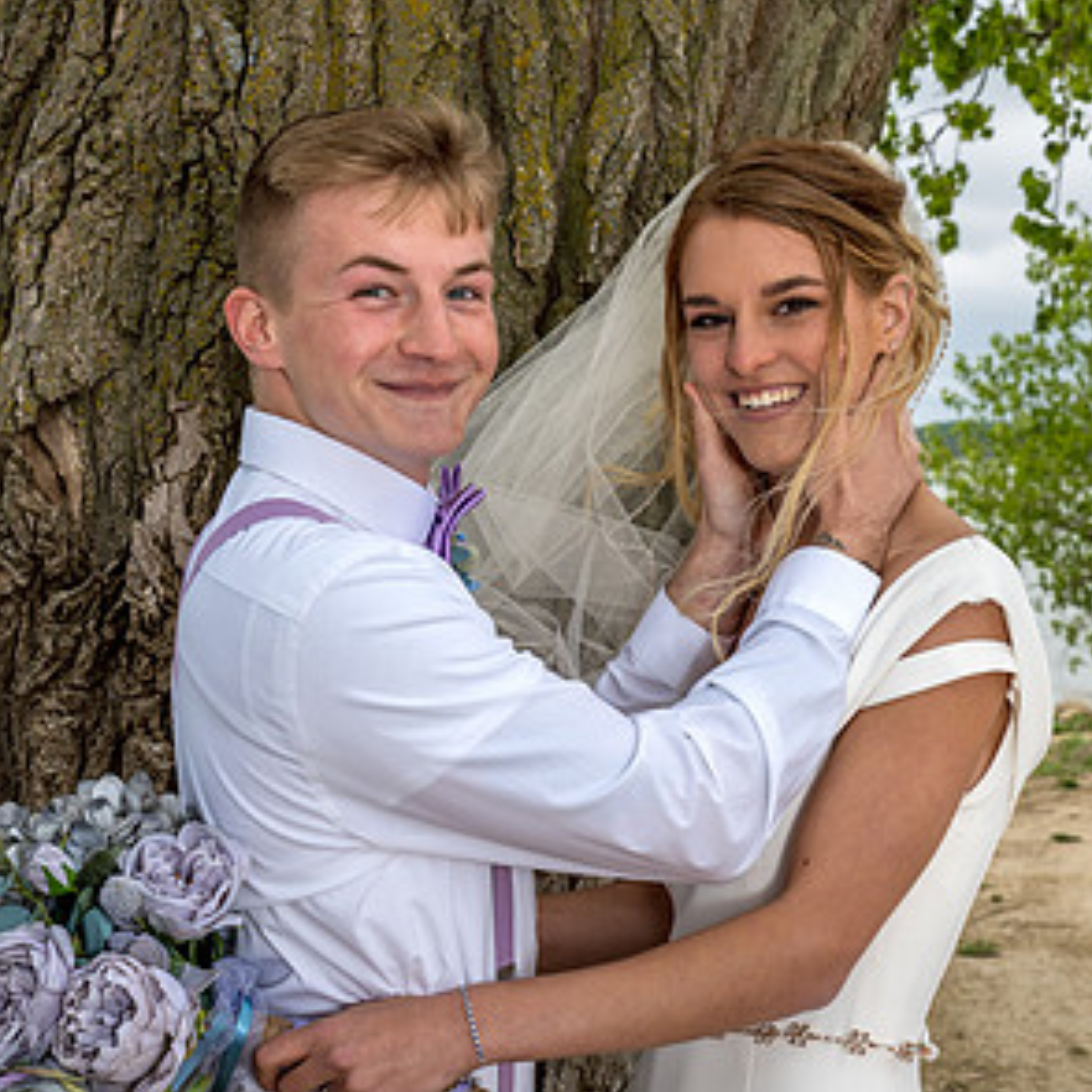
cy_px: 683
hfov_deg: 32.8
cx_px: 553
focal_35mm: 52
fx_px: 1856
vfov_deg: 32.6
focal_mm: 40
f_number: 8
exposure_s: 1/200
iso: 100
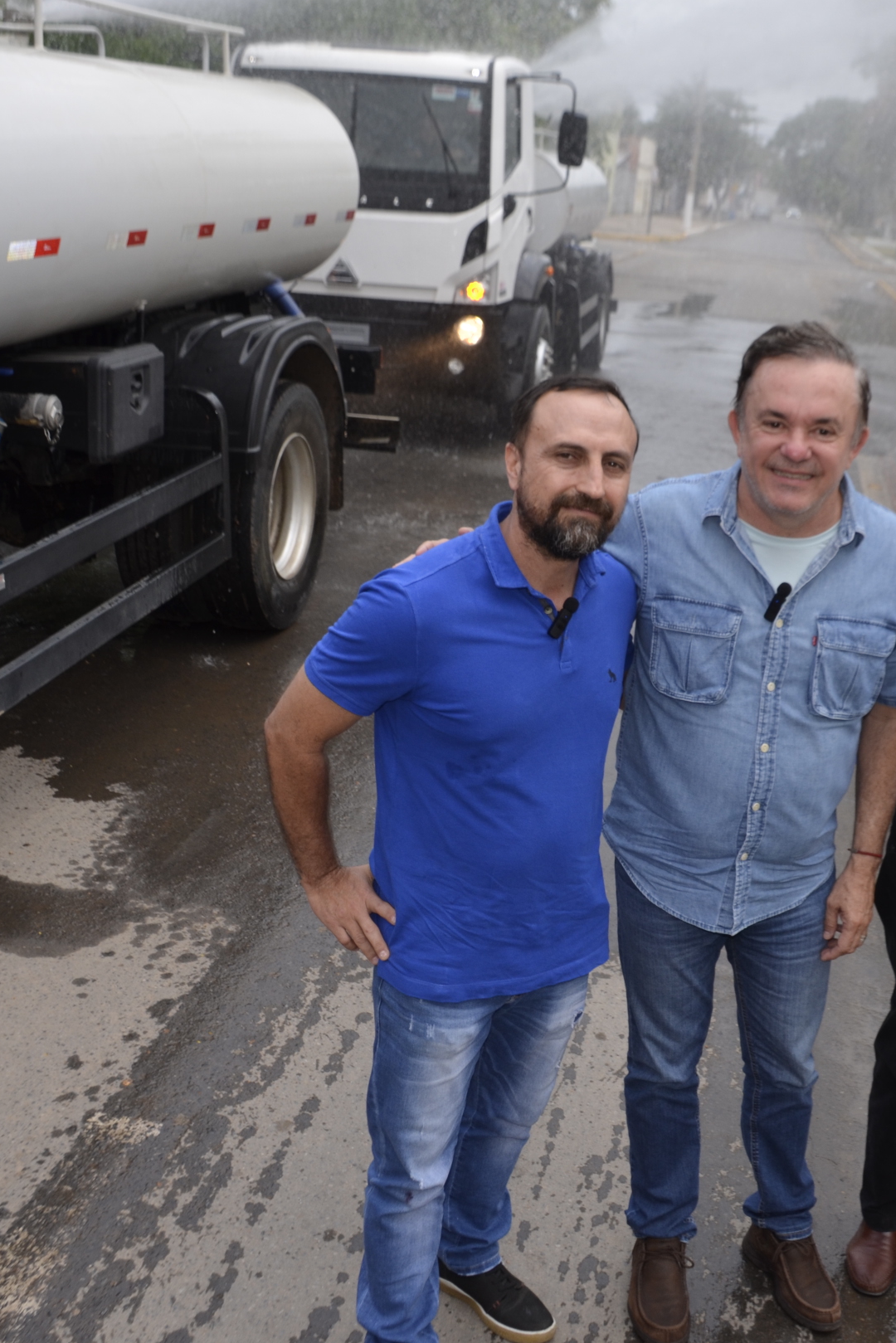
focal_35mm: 41
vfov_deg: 47.4
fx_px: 1530
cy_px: 667
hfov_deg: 32.2
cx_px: 630
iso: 200
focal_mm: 18
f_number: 6.3
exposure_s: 1/250
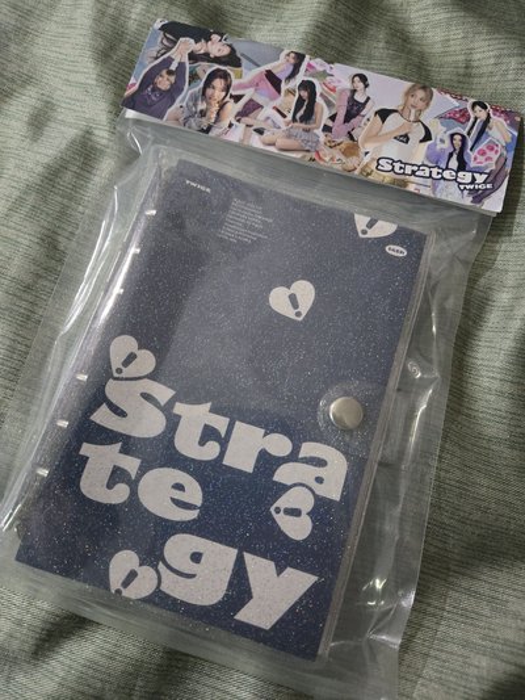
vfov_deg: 73.9
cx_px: 262
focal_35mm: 23
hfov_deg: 58.9
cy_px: 350
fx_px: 465
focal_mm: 5.4
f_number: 1.8
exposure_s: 1/60.2
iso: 1250
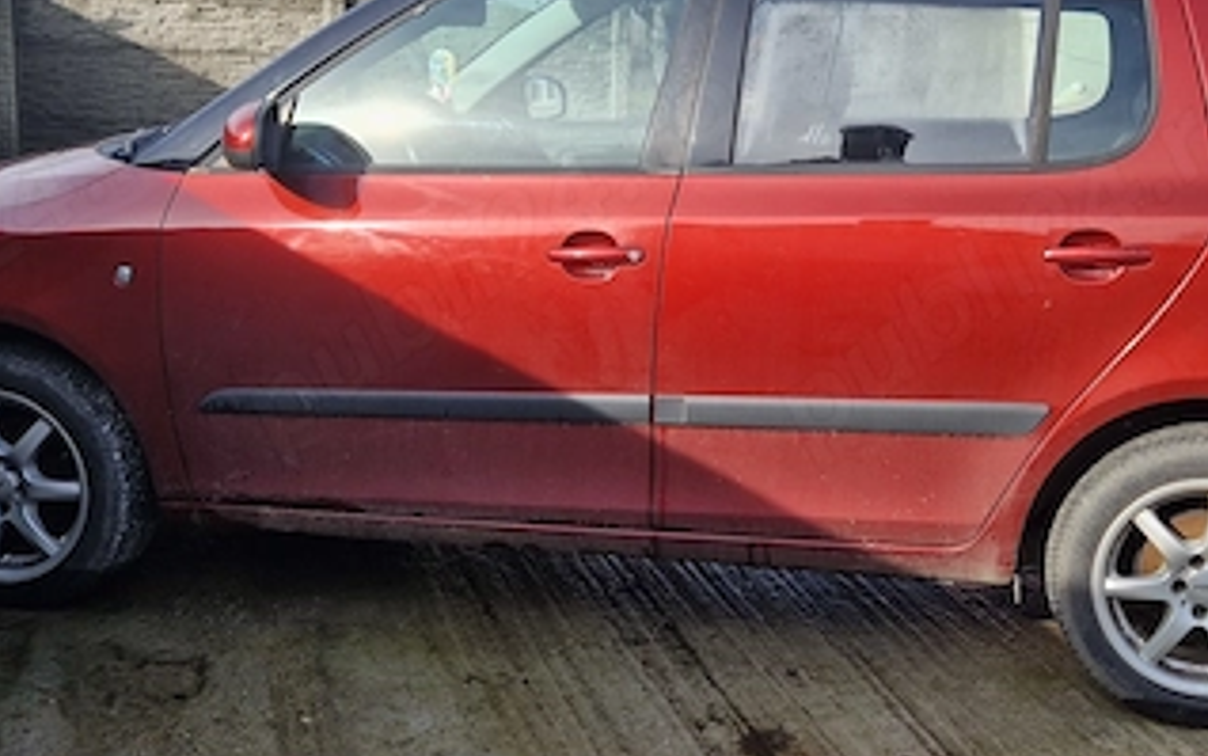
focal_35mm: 46
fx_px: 1515
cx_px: 756
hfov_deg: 43.1
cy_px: 300
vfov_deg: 28.0
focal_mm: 5.4
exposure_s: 1/720
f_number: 1.8
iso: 50
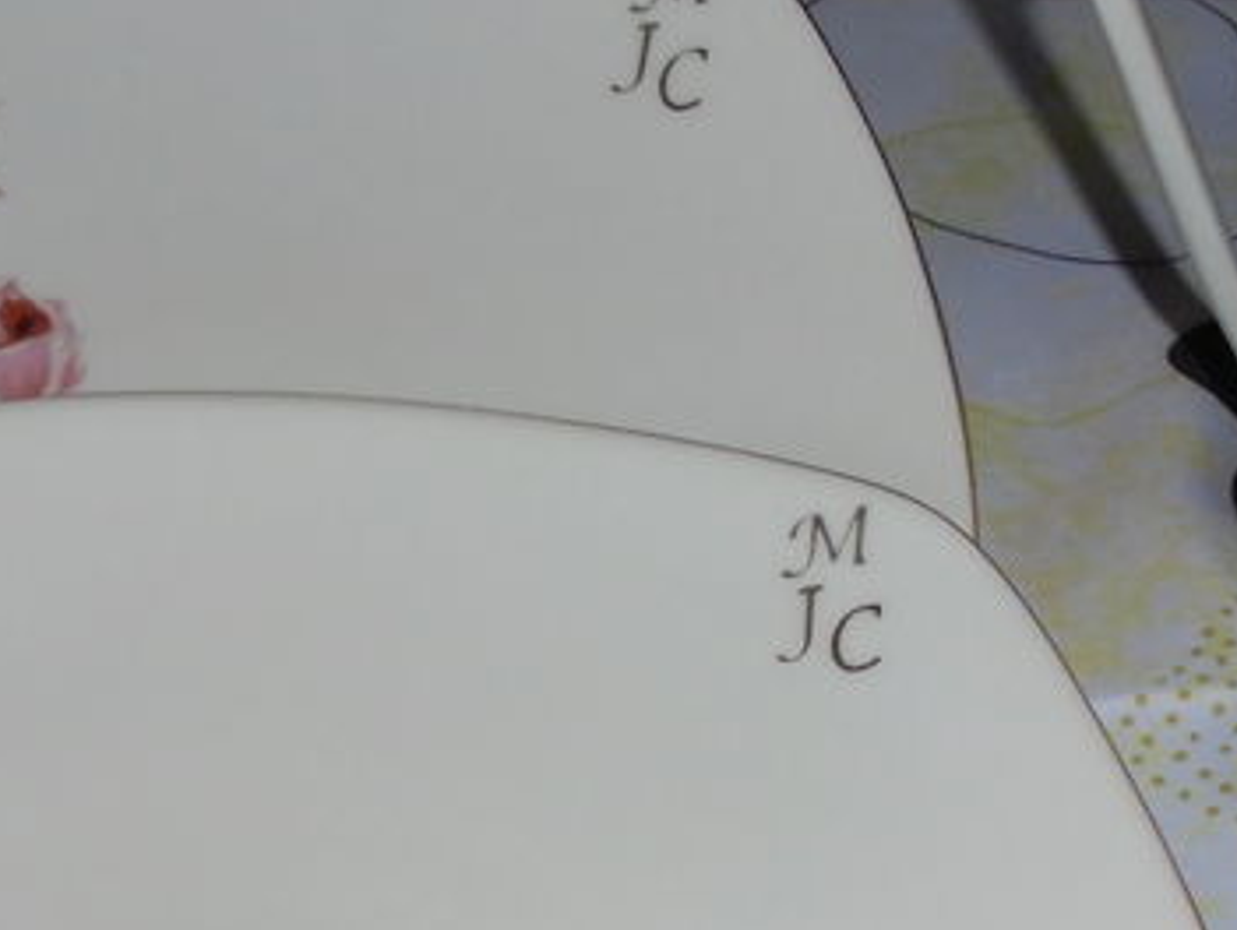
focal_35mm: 74
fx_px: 2647
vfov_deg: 18.9
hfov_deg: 26.3
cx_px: 500
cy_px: 1085
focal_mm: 4.6
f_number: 3.5
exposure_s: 1/30
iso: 160
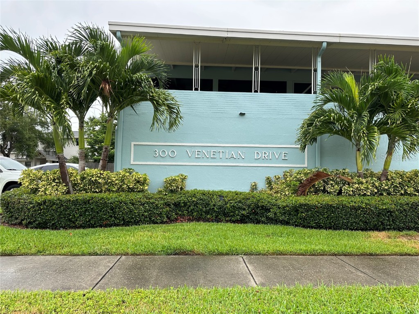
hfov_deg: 71.6
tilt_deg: +1.7
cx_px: 210
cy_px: 157
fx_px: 291
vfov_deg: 56.8
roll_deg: -1.7
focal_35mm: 24
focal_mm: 6.86
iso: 80
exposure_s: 1/971
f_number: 1.78
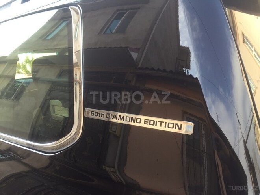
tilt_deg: -11.9
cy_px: 98
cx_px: 130
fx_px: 218
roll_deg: +3.1
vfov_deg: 48.2
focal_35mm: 29
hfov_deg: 61.7
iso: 32
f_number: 2.2
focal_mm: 4.15
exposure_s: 1/132
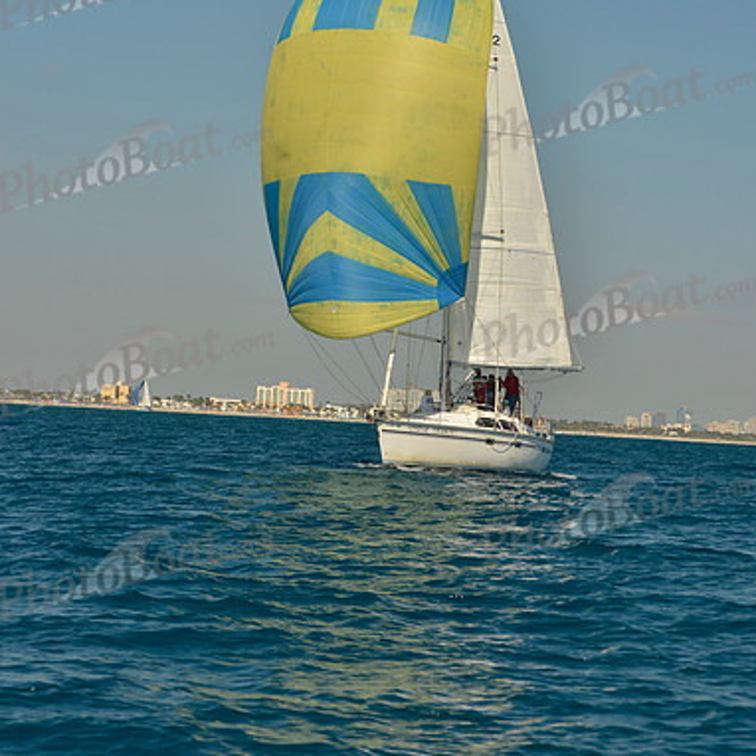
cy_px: 237
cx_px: 377
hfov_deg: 13.5
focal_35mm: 129
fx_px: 3187
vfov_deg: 13.5
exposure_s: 1/500
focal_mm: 100
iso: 200
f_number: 8
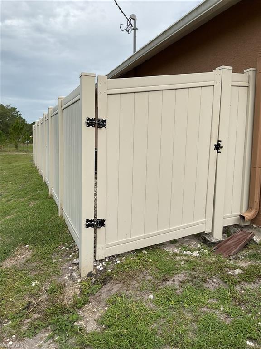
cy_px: 174
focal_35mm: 29
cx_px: 130
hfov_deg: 48.2
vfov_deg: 61.7
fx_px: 292
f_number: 1.8
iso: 16
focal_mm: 3
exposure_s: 1/2427
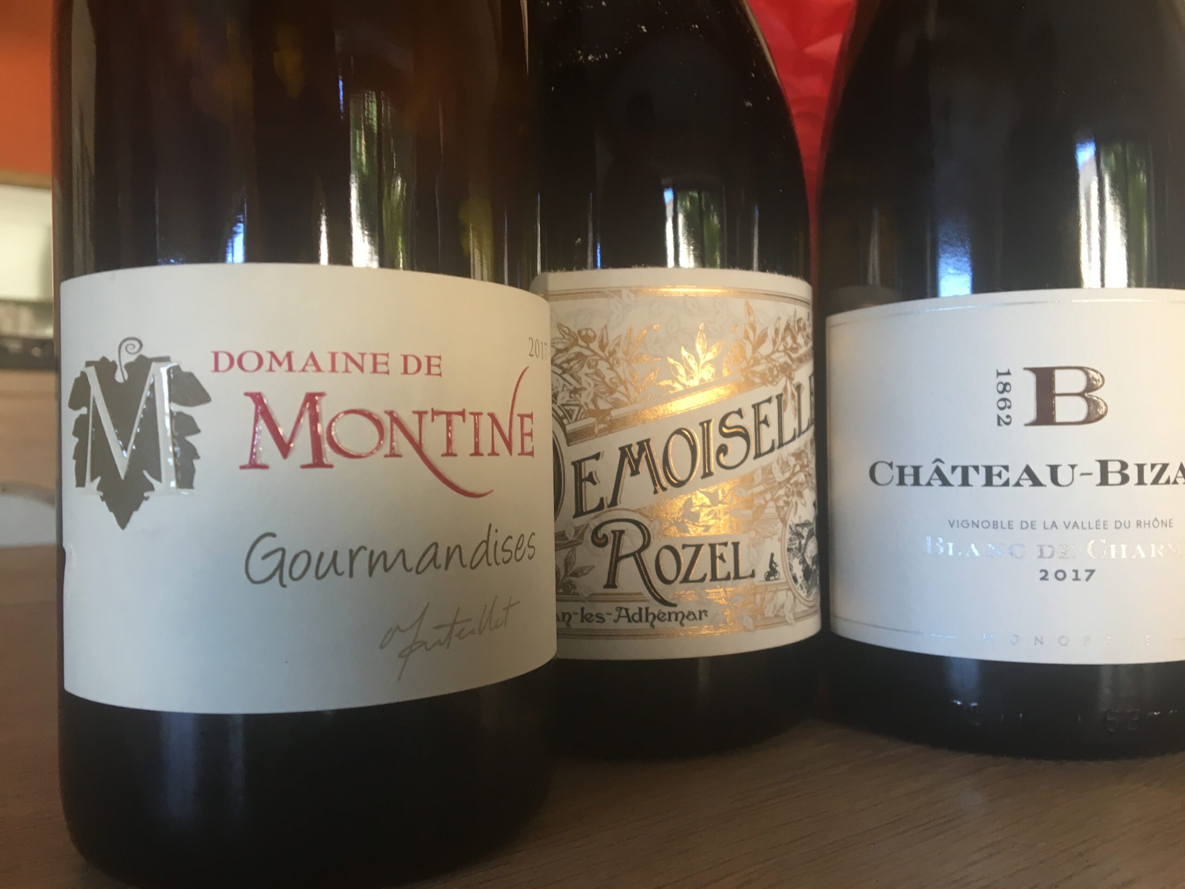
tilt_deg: -0.6
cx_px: 592
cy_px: 444
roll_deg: +1.2
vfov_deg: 48.2
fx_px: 993
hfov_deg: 61.7
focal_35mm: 29
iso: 64
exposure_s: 1/33
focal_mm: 4.15
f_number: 2.2
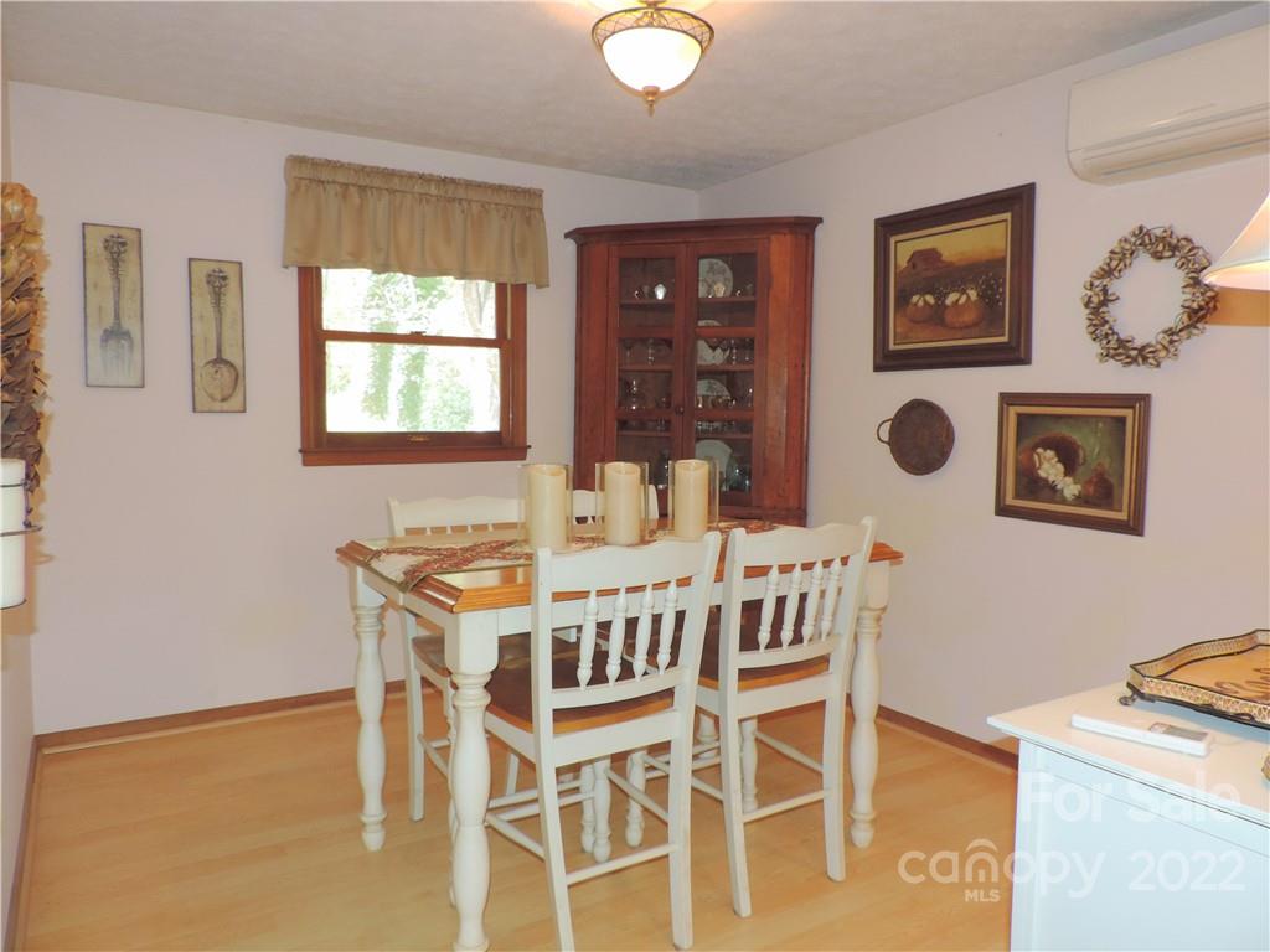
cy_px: 476
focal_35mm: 24
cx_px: 635
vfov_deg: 56.8
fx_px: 881
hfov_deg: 71.6
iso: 200
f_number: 3
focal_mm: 4.3
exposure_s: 1/30
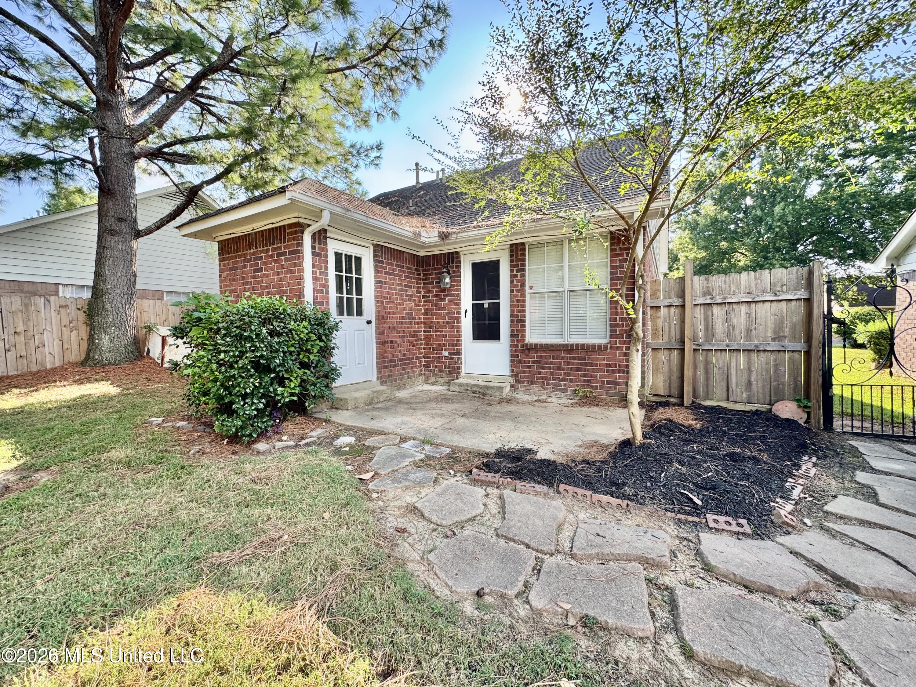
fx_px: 370
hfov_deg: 102.1
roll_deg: +0.9
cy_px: 344
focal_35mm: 14
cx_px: 458
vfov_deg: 85.7
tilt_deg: -1.5
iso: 40
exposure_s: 1/204
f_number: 2.2
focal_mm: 2.22
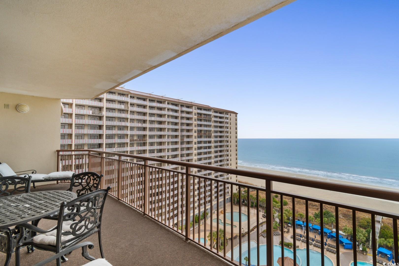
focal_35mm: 15
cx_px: 200
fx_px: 166
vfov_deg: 77.3
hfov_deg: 100.4
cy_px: 133
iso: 100
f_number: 6.3
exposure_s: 1/160
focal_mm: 10
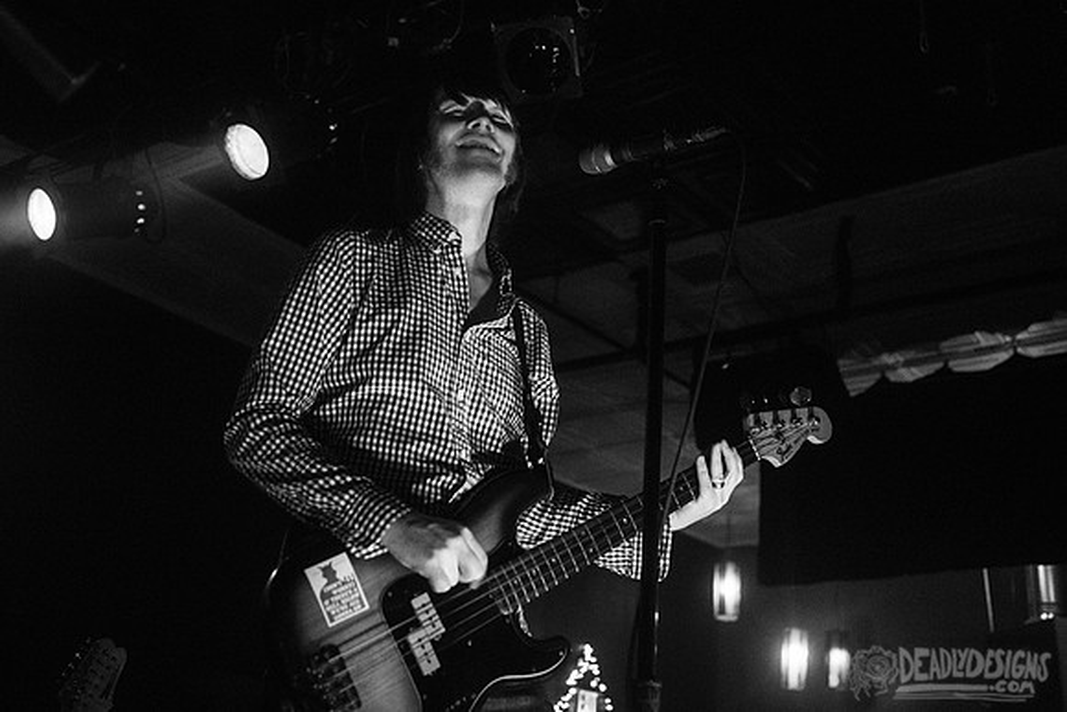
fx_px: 1364
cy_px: 302
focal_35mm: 46
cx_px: 534
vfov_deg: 29.2
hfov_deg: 42.7
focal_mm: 40
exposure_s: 1/125
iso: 3200
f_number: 3.2
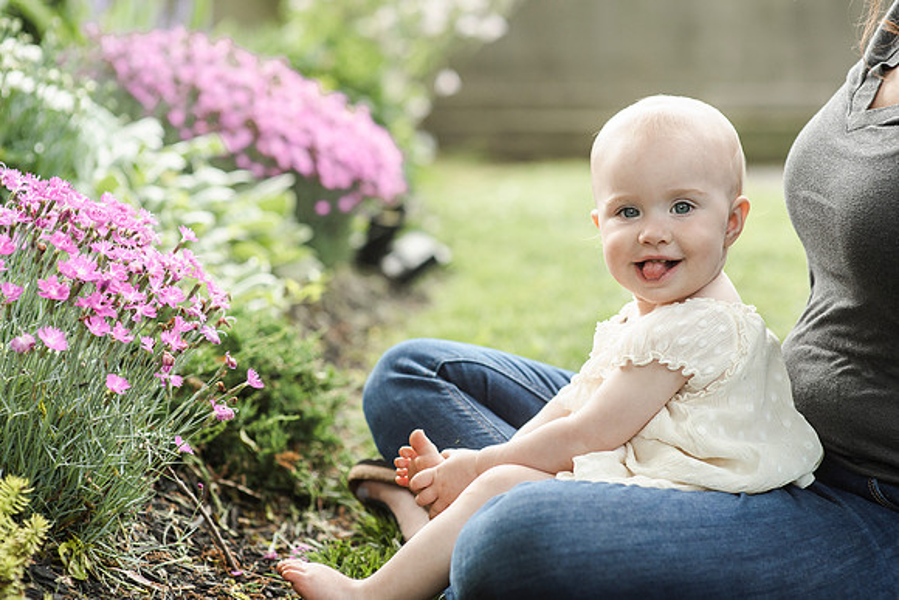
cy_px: 283
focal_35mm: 90
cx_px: 476
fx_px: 2246
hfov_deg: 22.6
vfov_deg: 15.2
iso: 800
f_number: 3.5
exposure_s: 1/1000
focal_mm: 85
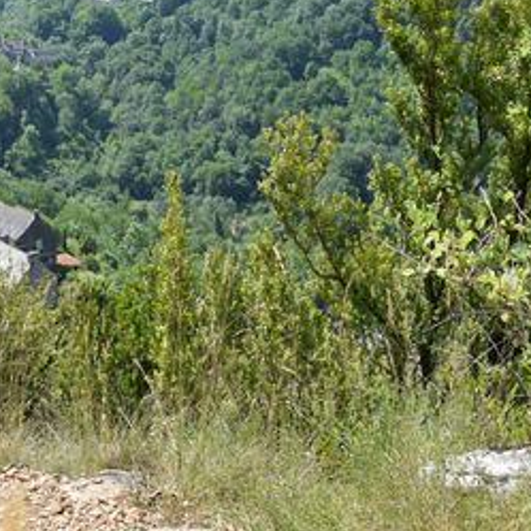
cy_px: 98
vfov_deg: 23.6
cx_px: -30
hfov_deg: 22.8
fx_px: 1250
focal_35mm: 72
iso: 200
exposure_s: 1/320
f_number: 9
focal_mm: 18
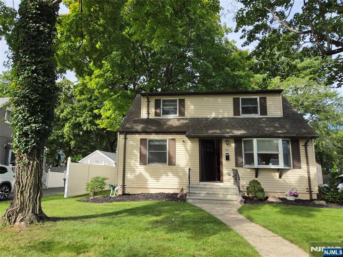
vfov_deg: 58.9
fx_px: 228
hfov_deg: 73.9
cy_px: 128
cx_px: 172
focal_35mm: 23
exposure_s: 1/1946
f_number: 1.8
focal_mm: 5.4
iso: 80
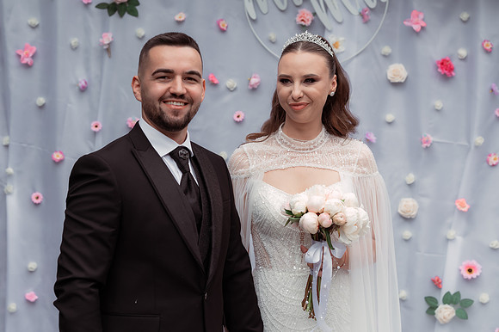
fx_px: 1177
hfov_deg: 23.9
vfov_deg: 16.1
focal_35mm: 85
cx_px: 250
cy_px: 166
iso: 320
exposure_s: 1/1250
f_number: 3.5
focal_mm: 85
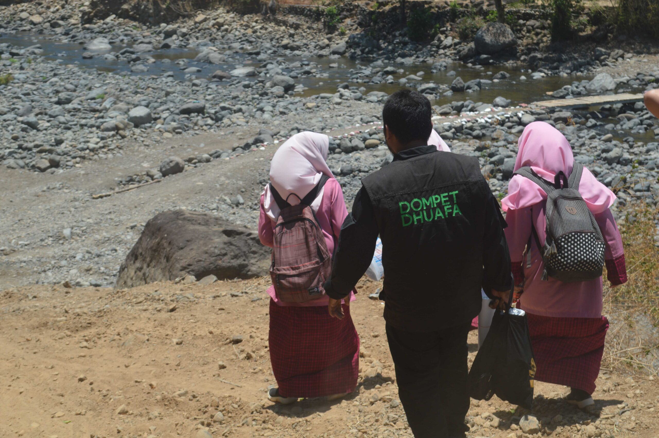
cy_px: 219
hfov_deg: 35.1
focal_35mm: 57
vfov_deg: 23.7
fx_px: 1042
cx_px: 330
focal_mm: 38
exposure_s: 1/250
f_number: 8
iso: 100
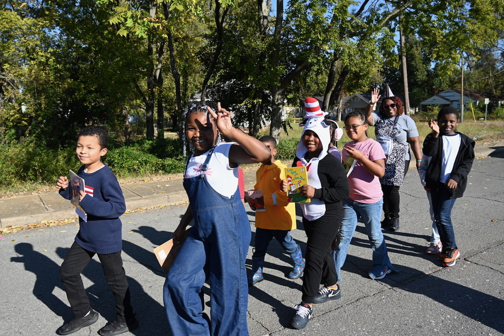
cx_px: 252
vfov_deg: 44.2
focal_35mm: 30
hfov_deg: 62.8
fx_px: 413
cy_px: 168
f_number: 6.3
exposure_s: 1/320
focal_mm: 29.5
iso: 100
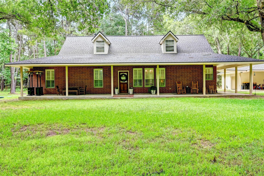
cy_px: 88
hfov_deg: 57.2
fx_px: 242
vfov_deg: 40.0
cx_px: 132
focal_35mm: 33
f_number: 8
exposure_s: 1/60
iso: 400
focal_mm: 22
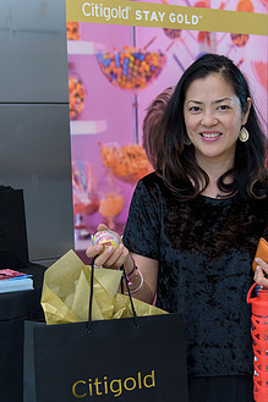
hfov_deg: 20.2
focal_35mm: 67
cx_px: 170
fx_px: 749
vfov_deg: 30.0
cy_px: 232
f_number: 3.2
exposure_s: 1/200
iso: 800
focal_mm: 38
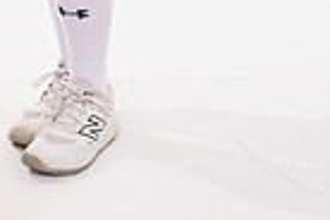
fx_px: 1430
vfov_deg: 8.1
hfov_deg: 13.1
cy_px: -316
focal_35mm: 156
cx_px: 33
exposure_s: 1/320
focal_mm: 48
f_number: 5.6
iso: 250
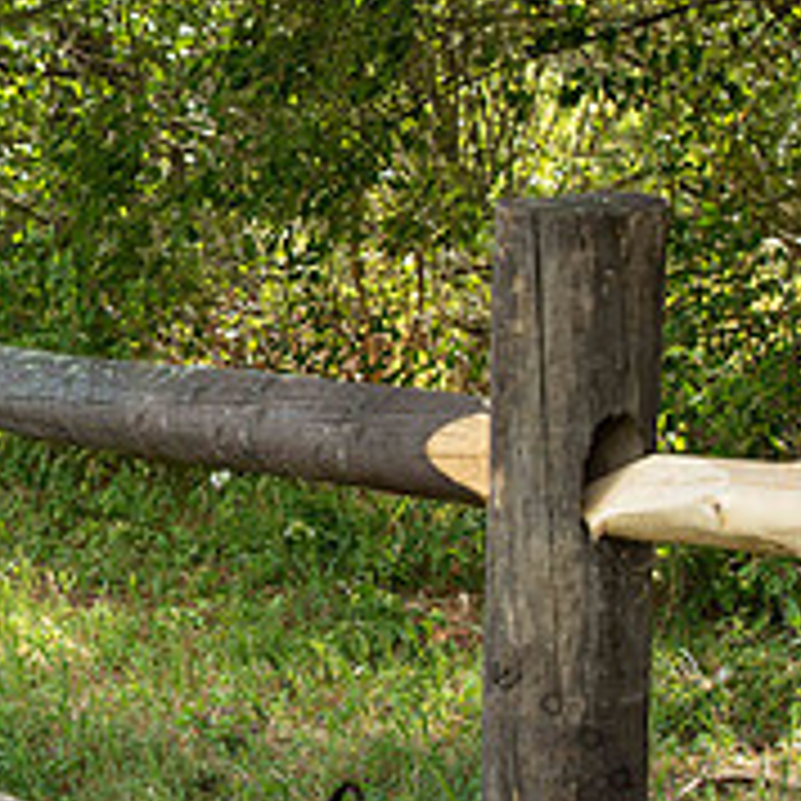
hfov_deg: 8.8
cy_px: 317
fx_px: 5079
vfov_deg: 9.0
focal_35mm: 194
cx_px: -486
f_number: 6.3
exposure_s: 1/200
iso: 500
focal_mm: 70
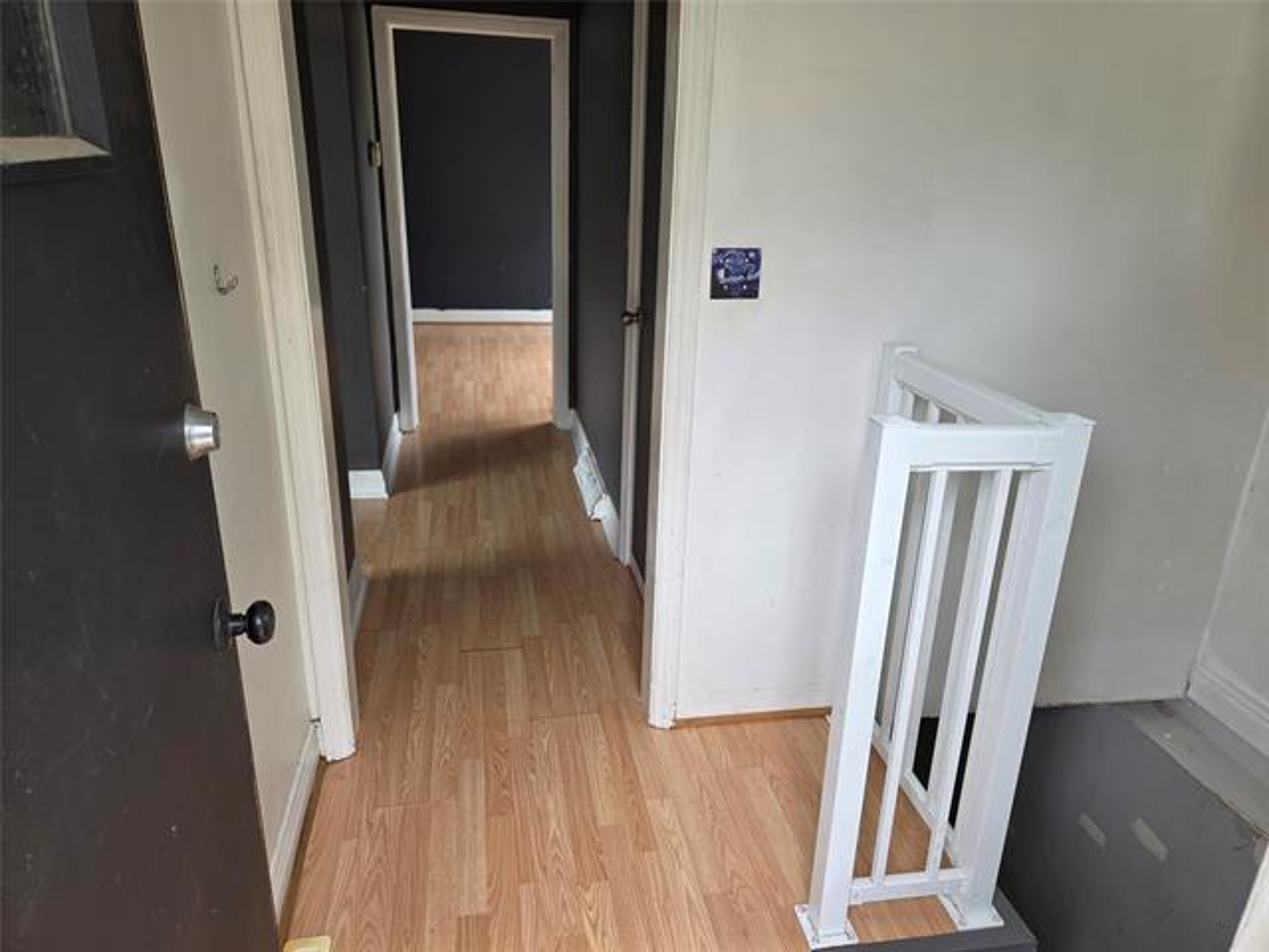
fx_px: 843
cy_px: 476
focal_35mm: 23
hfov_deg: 73.9
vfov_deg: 58.9
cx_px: 634
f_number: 1.8
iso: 64
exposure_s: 1/120
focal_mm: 5.4
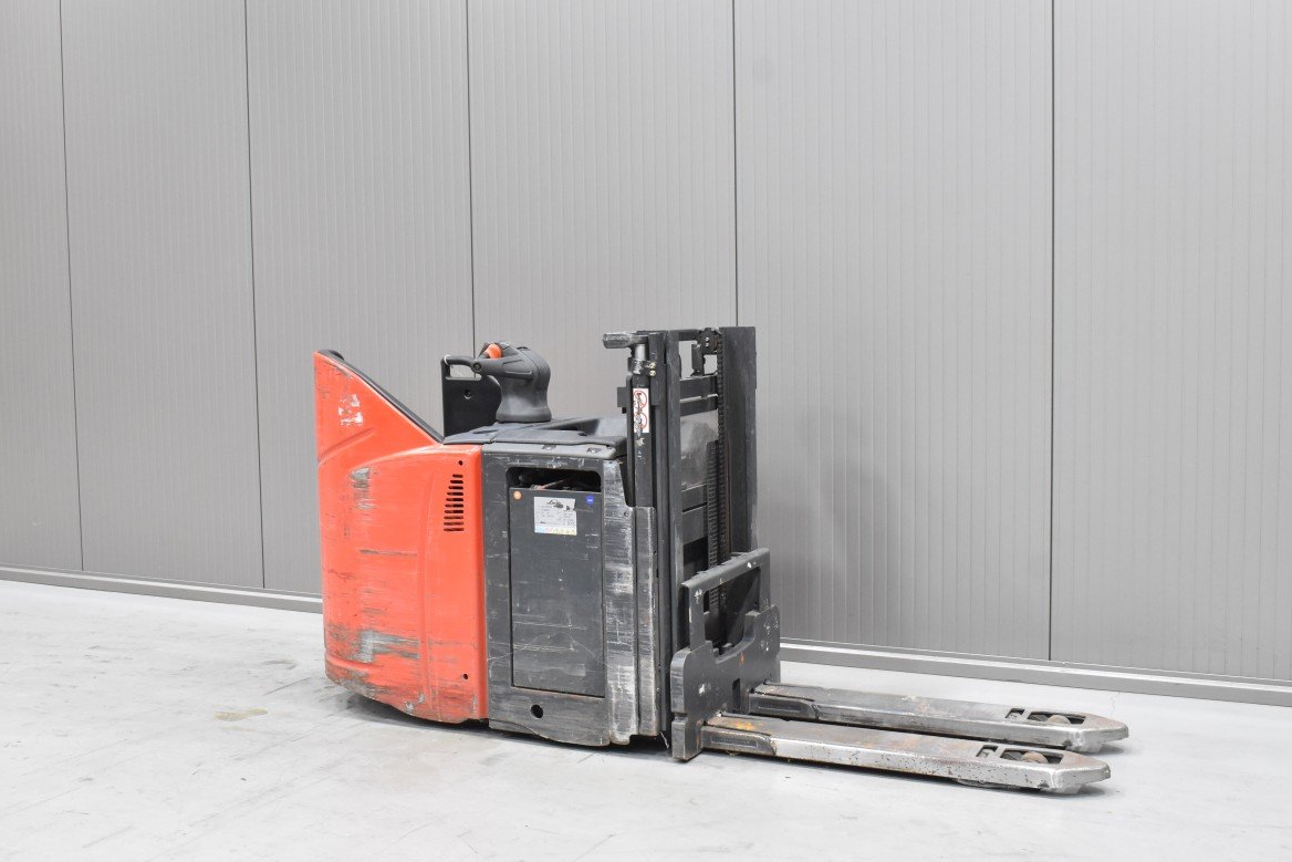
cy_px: 438
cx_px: 656
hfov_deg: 50.1
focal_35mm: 39
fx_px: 1382
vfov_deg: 34.6
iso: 1600
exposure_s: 1/15
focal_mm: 25
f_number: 7.1
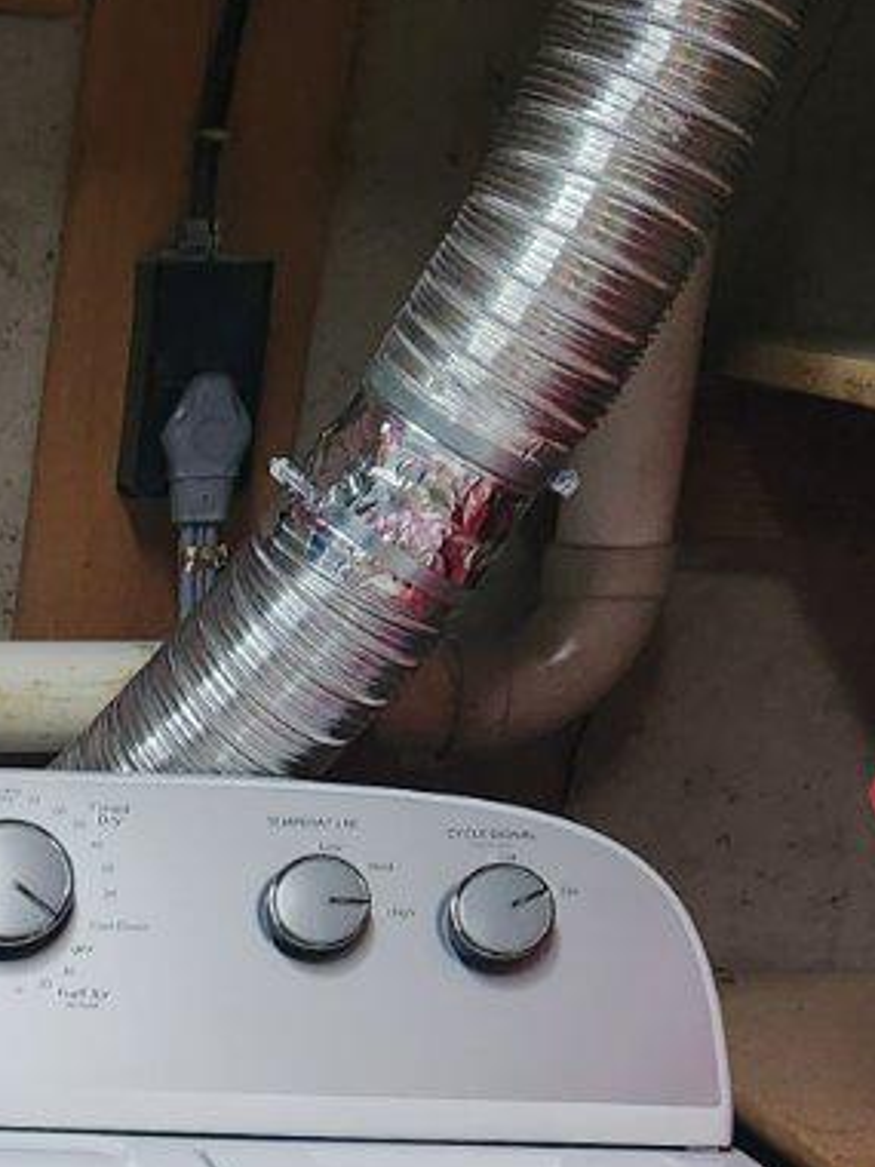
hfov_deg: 14.0
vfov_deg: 19.5
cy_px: 1502
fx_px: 3134
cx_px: -715
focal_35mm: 93
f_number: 1.8
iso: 500
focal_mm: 5.4
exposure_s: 1/60
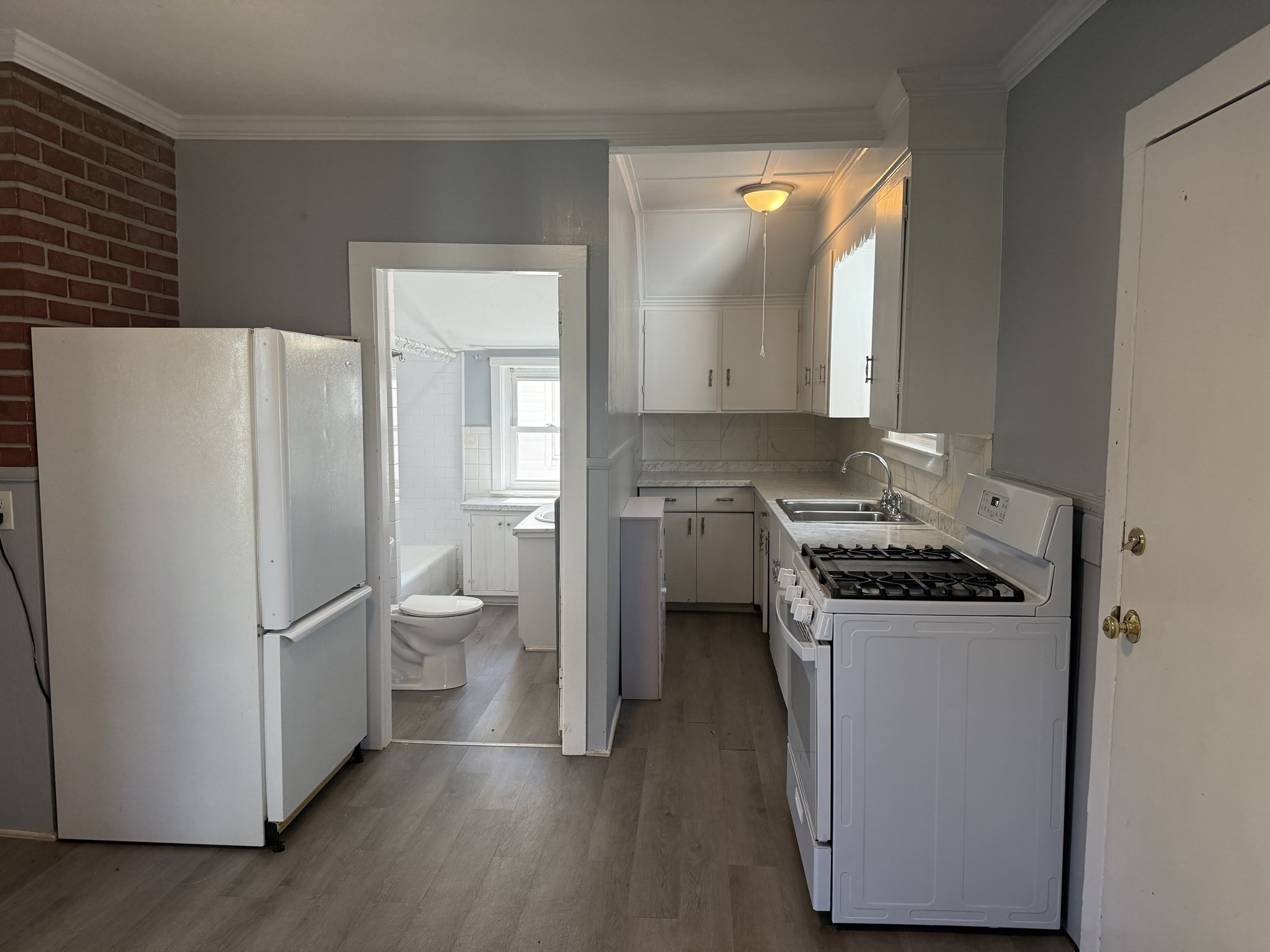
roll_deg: -0.6
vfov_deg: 56.8
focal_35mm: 24
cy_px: 476
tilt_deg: -6.1
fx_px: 881
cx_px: 635
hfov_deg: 71.6
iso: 200
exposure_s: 1/232
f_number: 1.78
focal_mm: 6.76
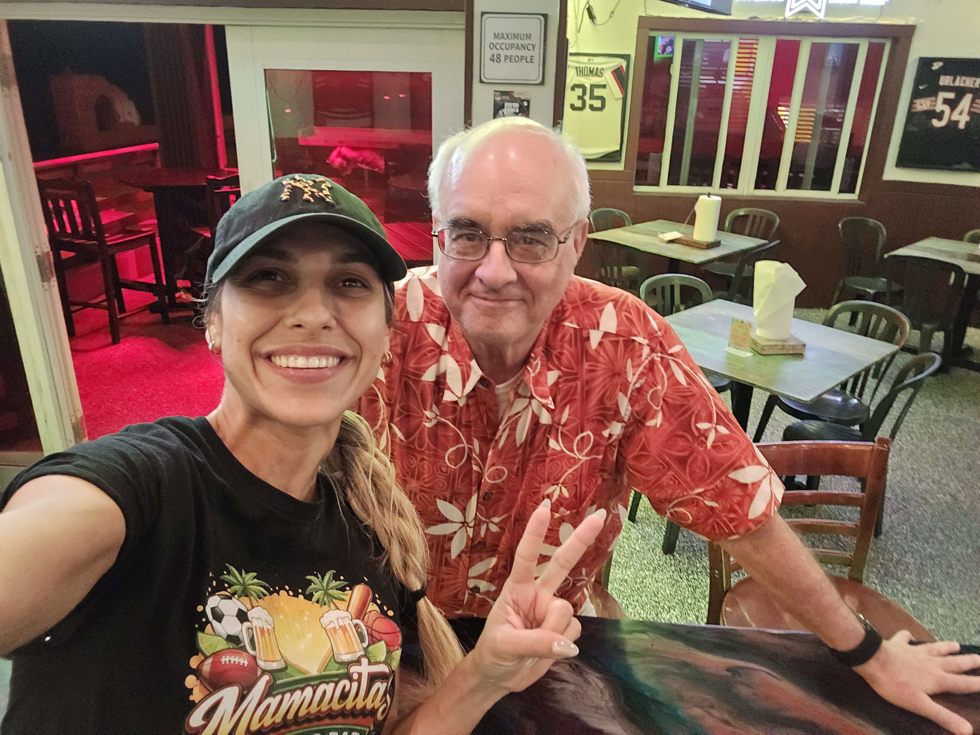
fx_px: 708
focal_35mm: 25
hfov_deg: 69.4
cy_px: 368
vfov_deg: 54.9
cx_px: 490
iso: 1000
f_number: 2.2
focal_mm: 3.3
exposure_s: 1/24
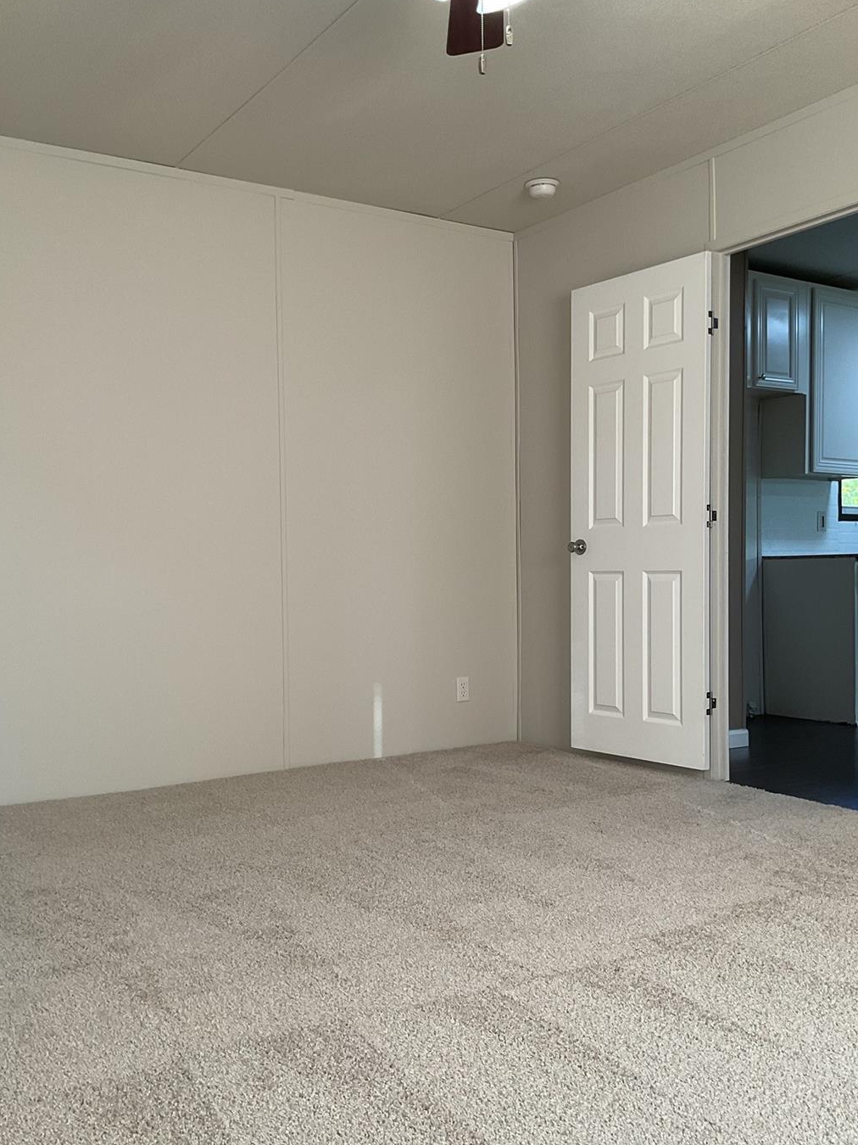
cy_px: 601
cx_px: 440
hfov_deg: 42.9
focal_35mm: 33
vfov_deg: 55.3
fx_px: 1091
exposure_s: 1/60
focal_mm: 3
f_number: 1.8
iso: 50
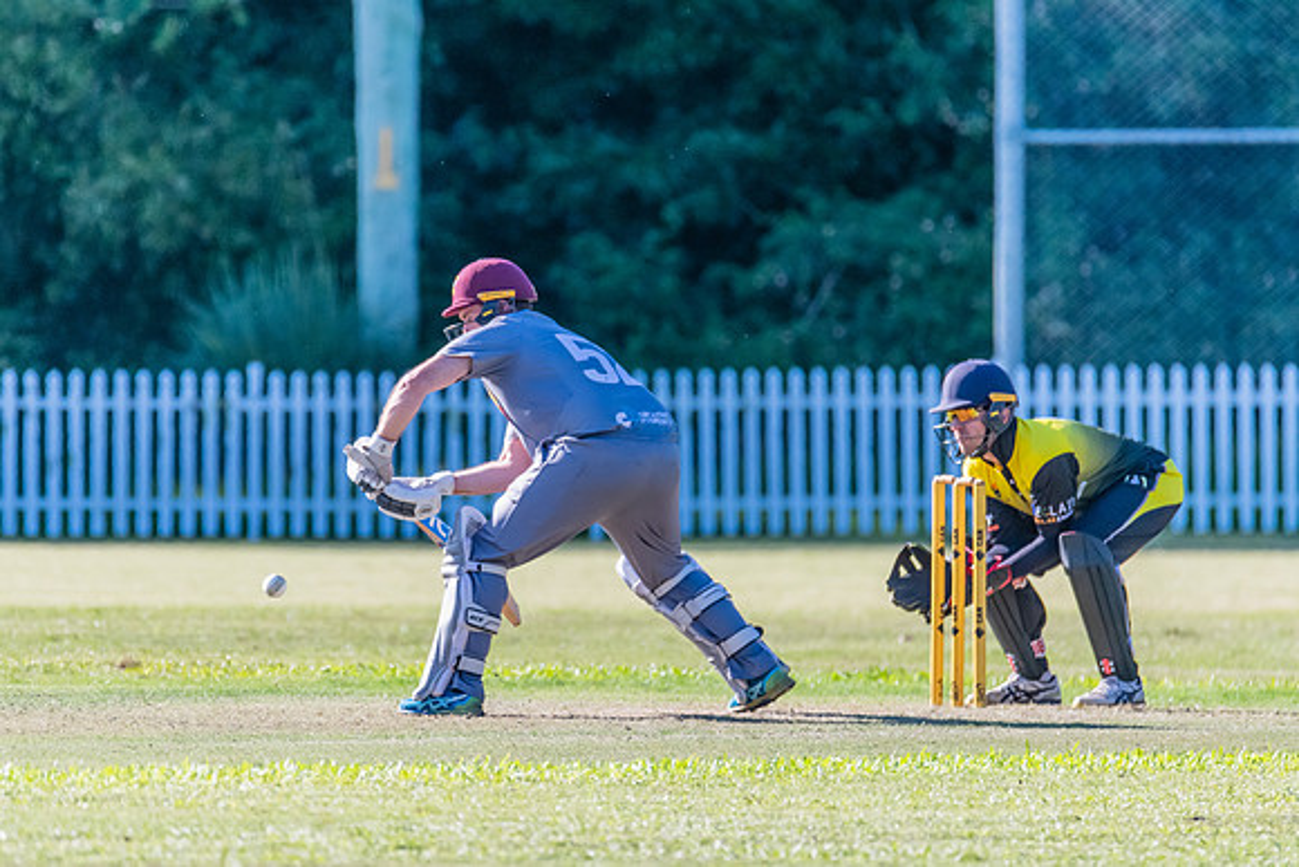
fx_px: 24219
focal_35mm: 671
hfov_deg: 3.1
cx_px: 638
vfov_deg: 2.1
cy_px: 411
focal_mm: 600
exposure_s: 1/3200
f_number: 6.3
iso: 2200
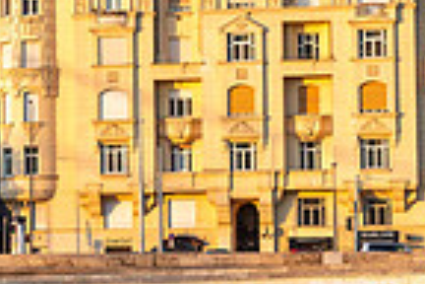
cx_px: -239
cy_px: 167
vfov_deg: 5.6
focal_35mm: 245
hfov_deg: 8.2
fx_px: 2892
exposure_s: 1/125
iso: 100
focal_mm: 60
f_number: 5
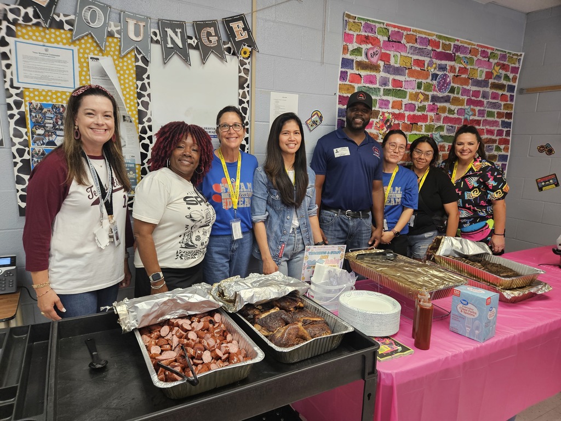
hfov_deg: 73.9
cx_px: 280
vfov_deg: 58.9
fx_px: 373
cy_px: 210
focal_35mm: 23
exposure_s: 1/120
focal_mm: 5.4
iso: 200
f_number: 1.8
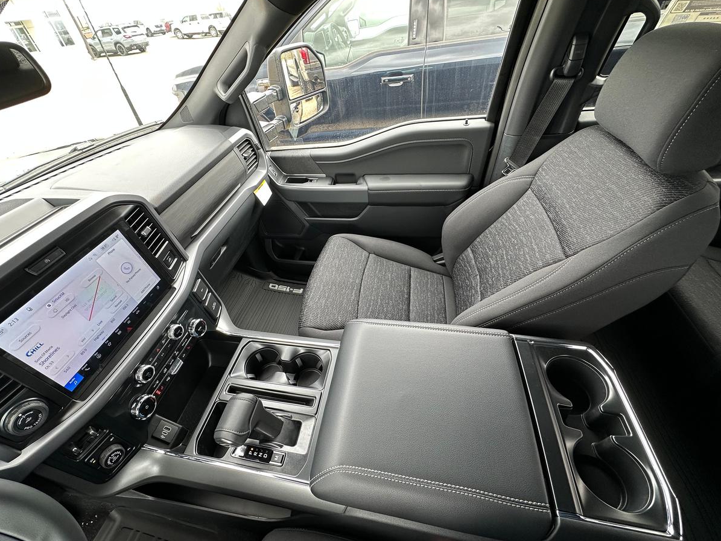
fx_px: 312
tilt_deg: -40.0
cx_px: 343
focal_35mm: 15
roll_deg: +7.9
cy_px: 252
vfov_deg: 81.6
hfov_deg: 98.1
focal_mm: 2.22
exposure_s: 1/99
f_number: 2.2
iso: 100
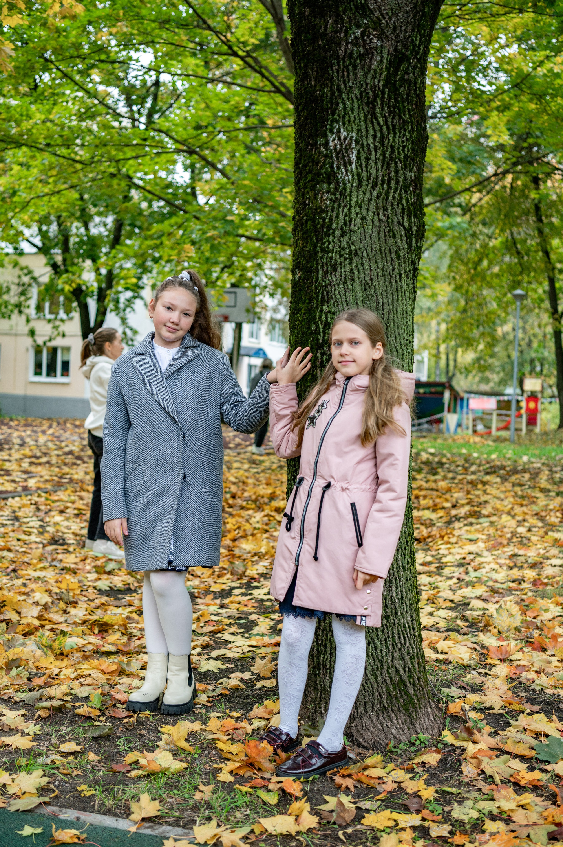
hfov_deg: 29.8
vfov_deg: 43.6
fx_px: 1057
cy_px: 424
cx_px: 282
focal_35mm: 45
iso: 400
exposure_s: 1/320
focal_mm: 45
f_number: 2.8
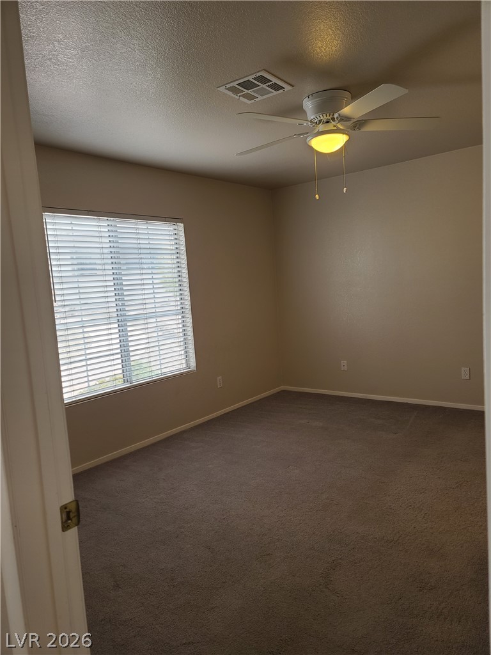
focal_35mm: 25
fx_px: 473
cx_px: 246
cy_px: 328
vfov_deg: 69.4
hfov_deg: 54.9
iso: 50
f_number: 1.8
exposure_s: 1/60
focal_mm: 7
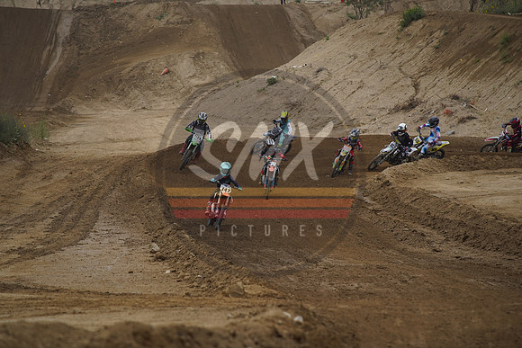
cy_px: 174
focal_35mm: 200
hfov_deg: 10.3
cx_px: 261
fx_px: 2901
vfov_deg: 6.9
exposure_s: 1/1000
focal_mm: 200
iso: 320
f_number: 4
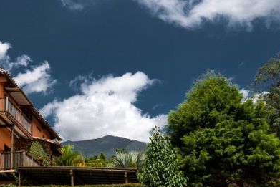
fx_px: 358
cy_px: 133
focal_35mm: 46
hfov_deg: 39.8
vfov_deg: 29.0
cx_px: 32
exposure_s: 1/640
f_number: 5
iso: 100
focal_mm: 16
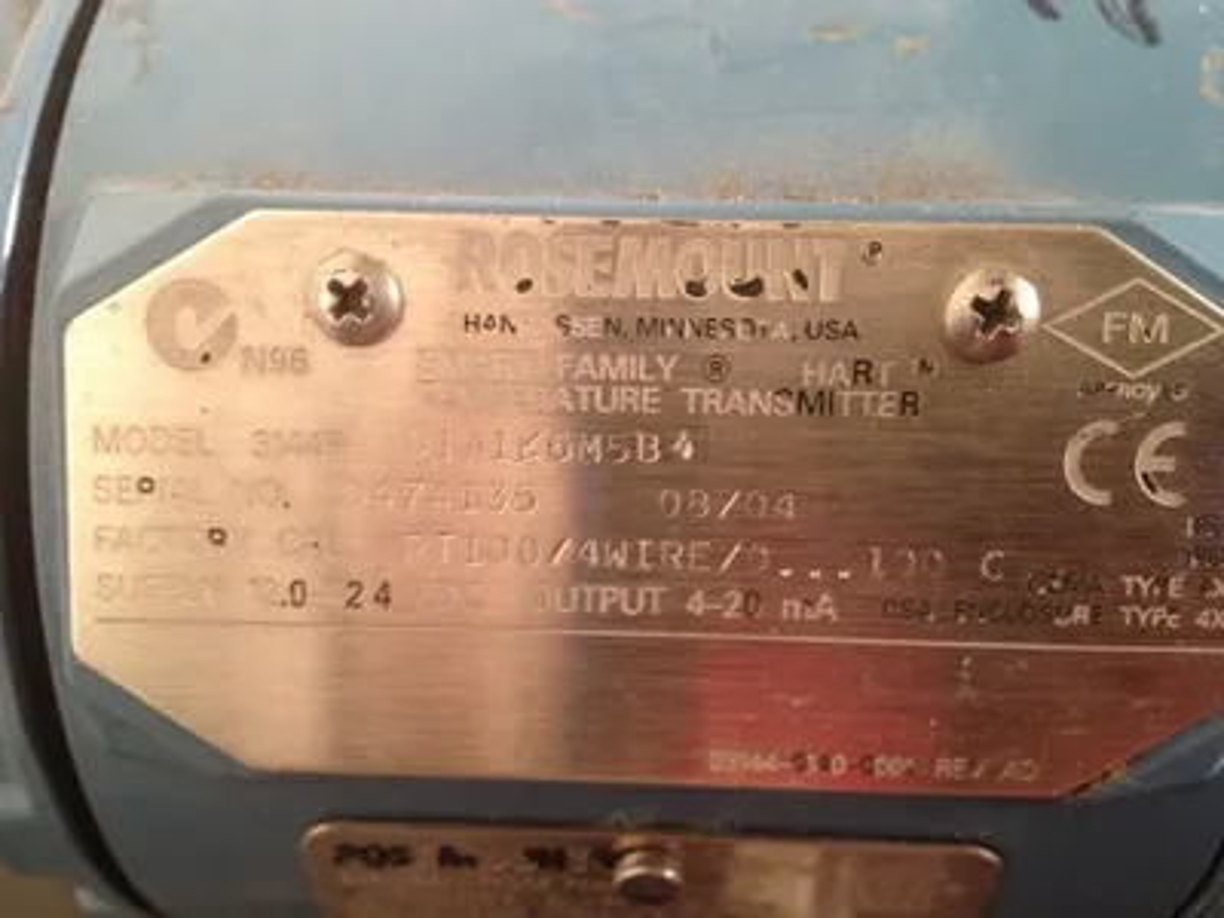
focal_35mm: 35
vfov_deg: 40.7
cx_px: 612
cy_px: 459
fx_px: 1238
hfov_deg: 52.6
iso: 125
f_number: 2.4
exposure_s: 1/20
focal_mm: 4.28
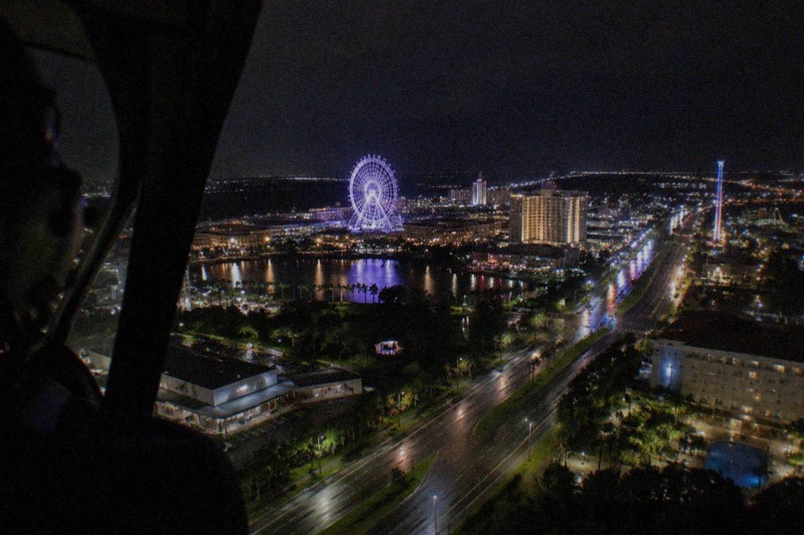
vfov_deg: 19.5
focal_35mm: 70
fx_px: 1563
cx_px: 402
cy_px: 268
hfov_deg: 28.8
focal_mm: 70
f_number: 9
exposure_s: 1/40
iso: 1600
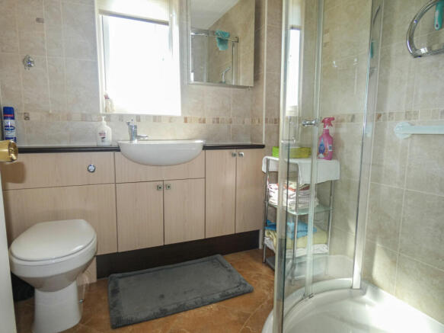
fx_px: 256
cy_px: 166
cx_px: 222
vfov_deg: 66.0
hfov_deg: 81.8
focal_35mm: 20
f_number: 2.8
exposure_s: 1/60
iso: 80
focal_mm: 3.6
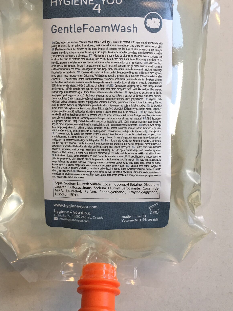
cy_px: 143
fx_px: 341
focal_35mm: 38
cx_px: 97
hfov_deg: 37.6
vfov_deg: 48.9
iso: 25
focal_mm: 4.15
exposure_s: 1/33
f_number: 2.2
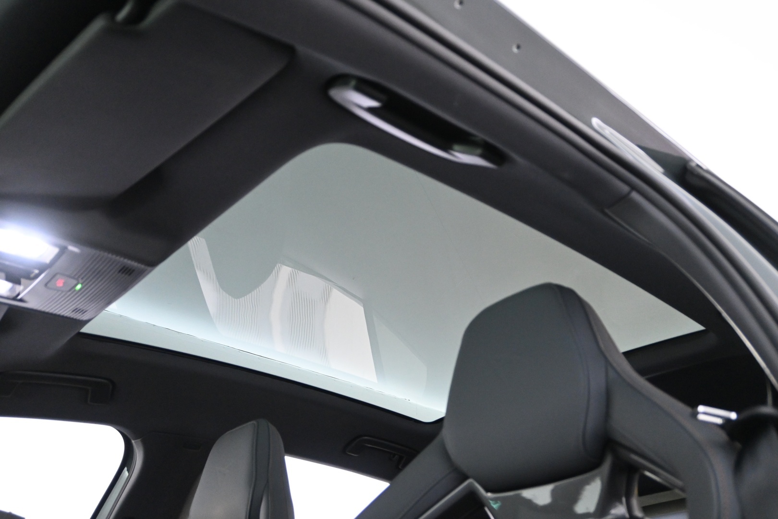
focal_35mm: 33
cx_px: 389
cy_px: 260
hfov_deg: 57.2
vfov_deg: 40.0
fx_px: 713
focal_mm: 22
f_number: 4
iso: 3200
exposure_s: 1/25
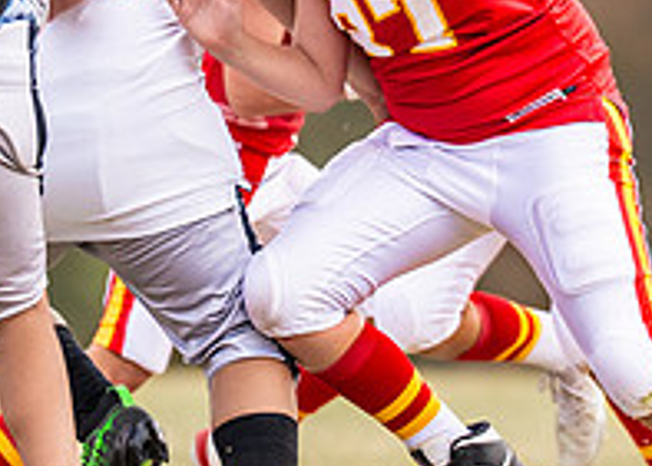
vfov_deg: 1.2
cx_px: 490
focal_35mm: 1157
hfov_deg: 1.7
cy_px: 157
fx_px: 21439
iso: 160
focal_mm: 200
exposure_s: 1/1250
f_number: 2.8
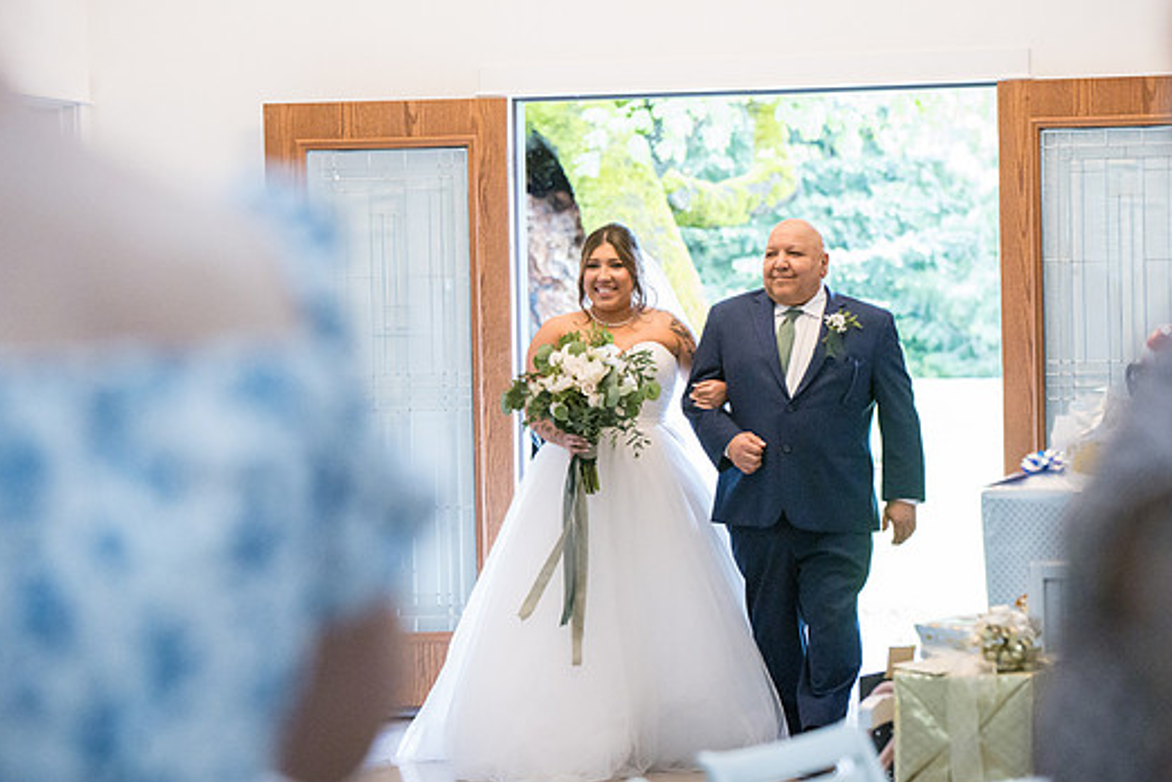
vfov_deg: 10.6
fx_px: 4199
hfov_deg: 15.9
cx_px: 638
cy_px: 361
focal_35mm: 129
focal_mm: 116
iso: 12800
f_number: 3.5
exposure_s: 1/320
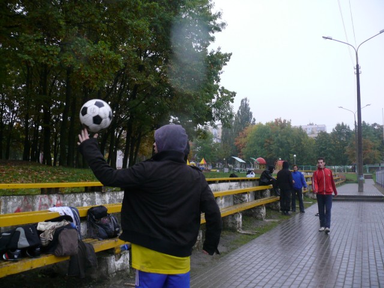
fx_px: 388
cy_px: 144
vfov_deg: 40.7
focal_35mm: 35
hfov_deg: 52.6
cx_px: 192
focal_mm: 7.4
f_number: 2.8
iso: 200
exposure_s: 1/125
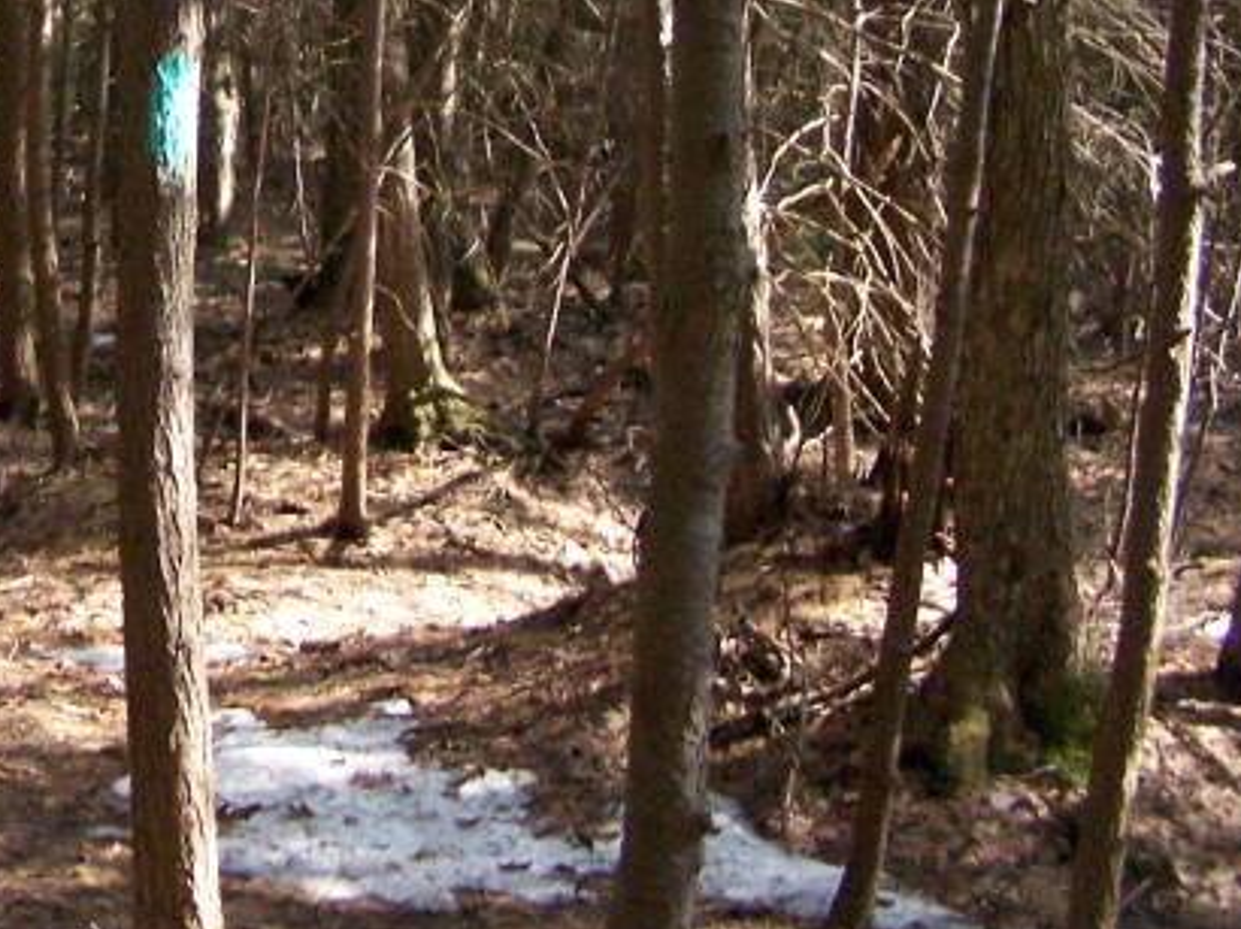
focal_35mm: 95
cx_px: 27
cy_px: -54
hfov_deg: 20.1
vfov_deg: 15.2
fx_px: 3404
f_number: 2.8
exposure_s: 1/500
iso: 400
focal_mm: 6.3
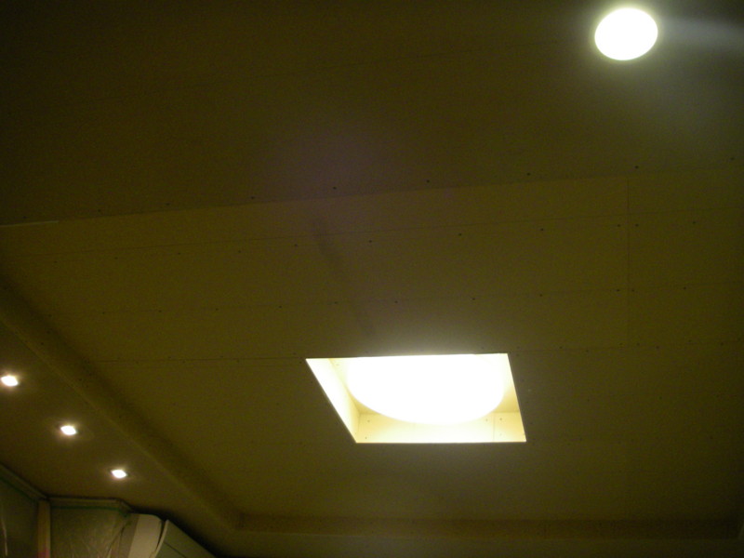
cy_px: 279
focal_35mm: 38
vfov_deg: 37.7
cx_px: 372
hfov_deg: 49.0
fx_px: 817
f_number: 3.3
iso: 250
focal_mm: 6.3
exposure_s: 1/50
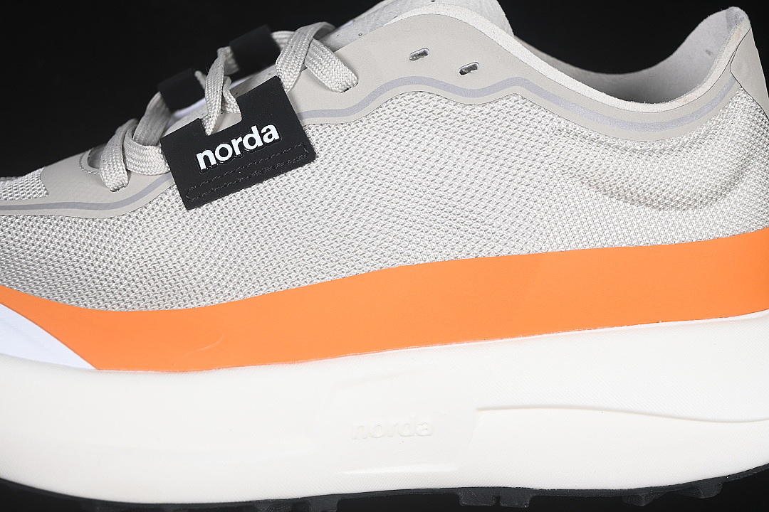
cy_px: 256
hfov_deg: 27.0
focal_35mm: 75
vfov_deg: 18.2
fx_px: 1602
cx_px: 384
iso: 160
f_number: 7.1
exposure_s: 1/80
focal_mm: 50
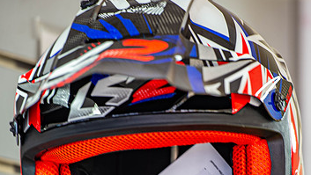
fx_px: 3490
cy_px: 187
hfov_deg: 5.1
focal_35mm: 423
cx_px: 177
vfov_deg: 2.9
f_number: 2.8
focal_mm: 200
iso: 100
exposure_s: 1/2.5
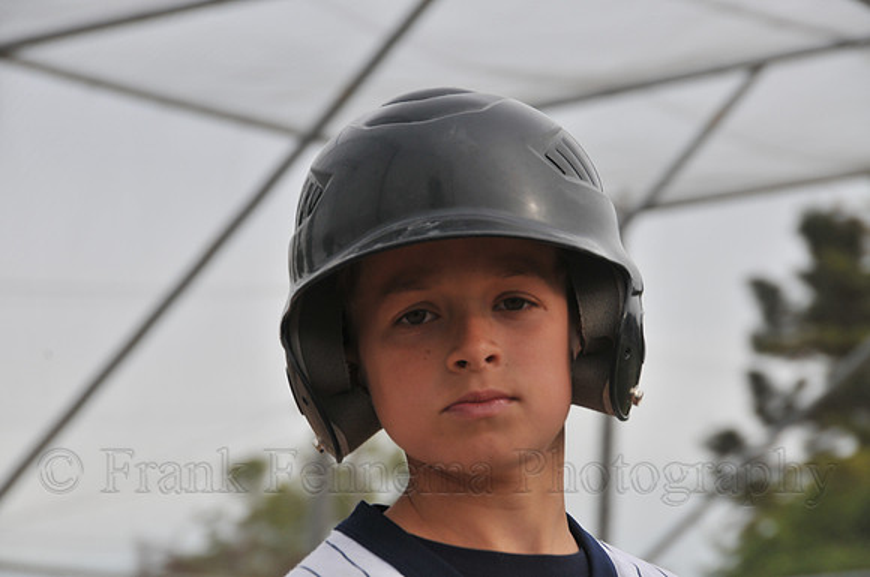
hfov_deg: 11.4
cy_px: 288
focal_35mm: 180
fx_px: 4344
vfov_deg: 7.6
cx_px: 435
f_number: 8
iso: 200
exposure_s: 1/250
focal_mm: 120
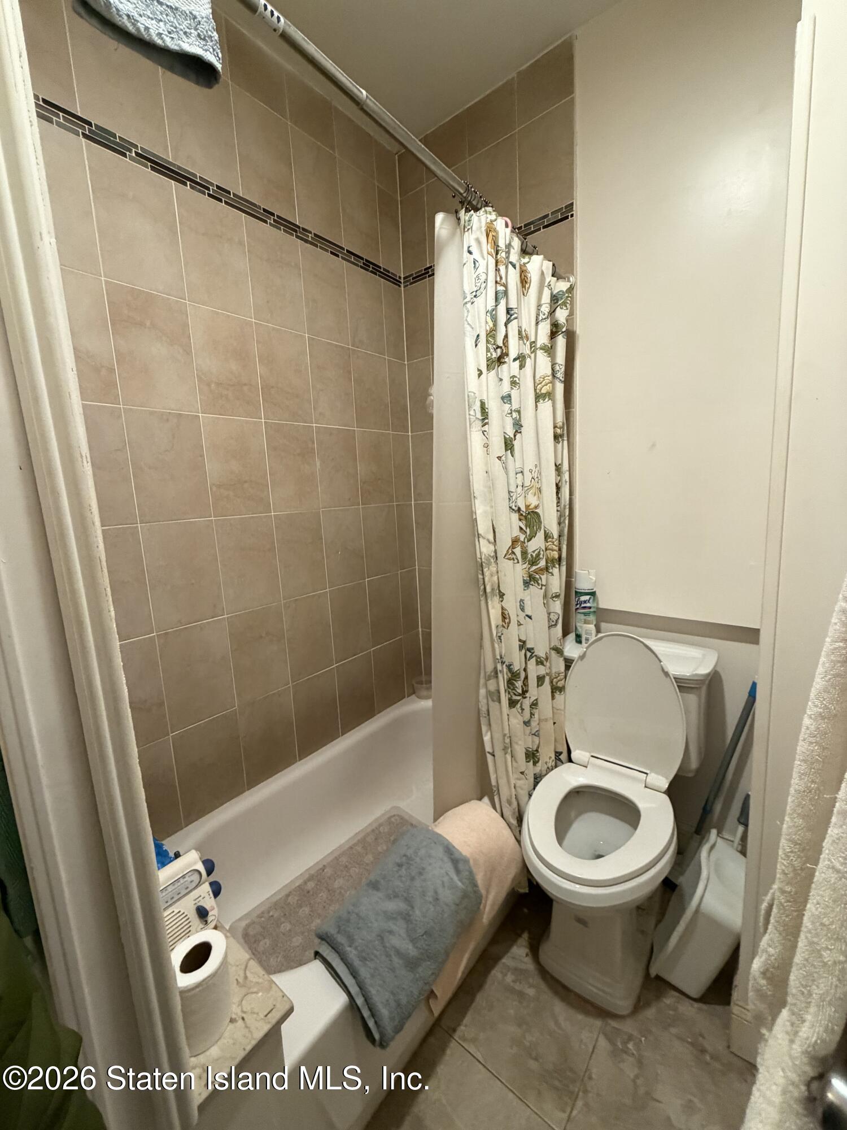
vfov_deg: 102.1
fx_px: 457
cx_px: 424
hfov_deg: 85.7
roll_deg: +2.5
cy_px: 565
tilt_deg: -10.1
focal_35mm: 14
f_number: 2.2
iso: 400
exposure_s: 1/60
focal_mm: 2.22
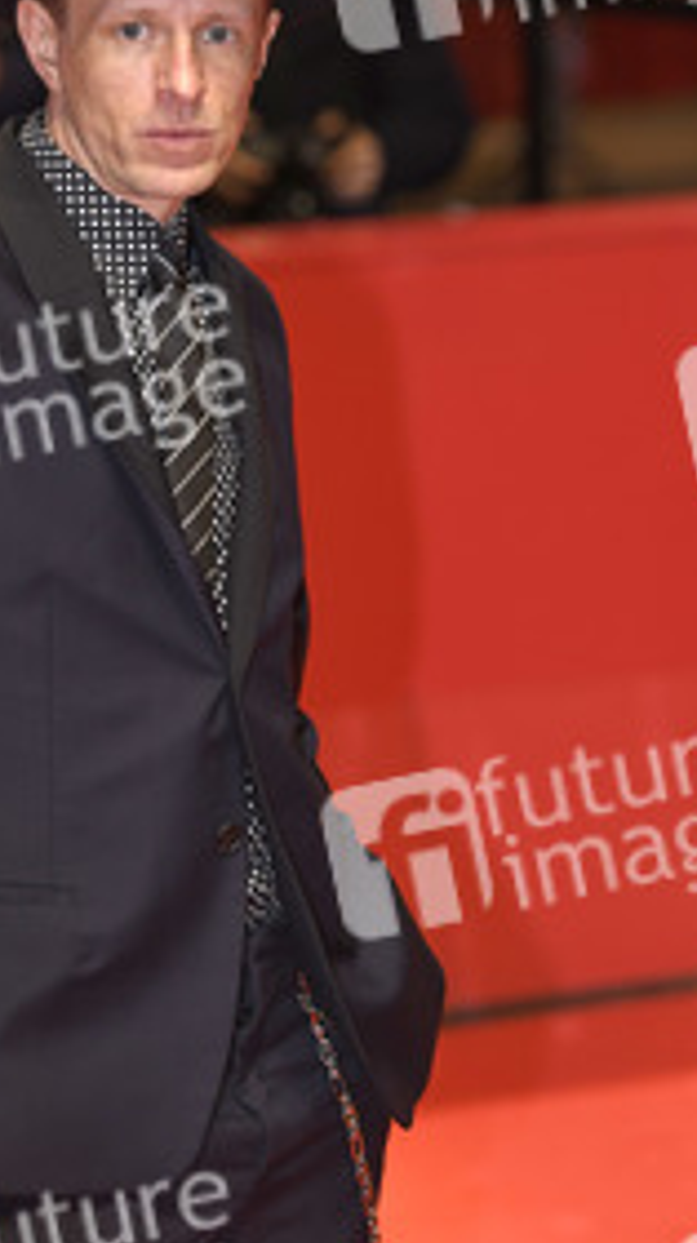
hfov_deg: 6.5
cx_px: 147
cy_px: 613
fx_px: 6159
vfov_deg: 11.5
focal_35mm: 187
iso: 800
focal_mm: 125
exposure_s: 1/400
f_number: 3.5
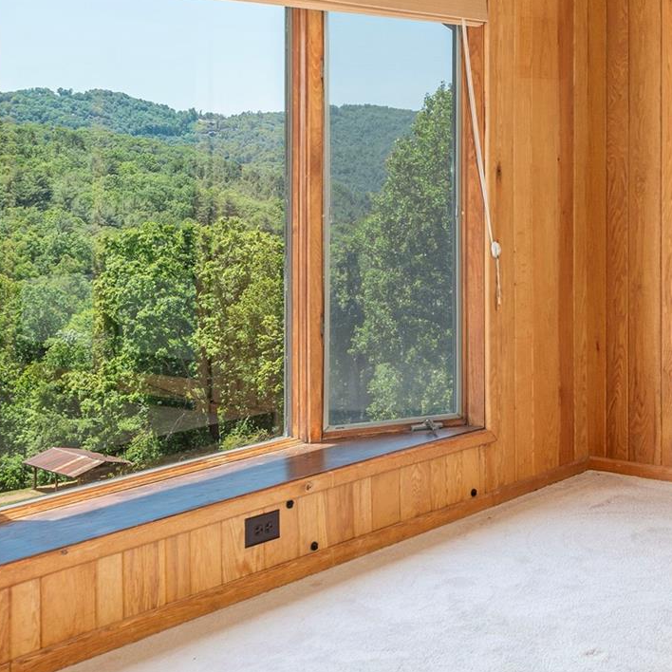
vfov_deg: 28.6
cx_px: 684
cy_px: 156
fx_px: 1296
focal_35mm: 59
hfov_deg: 27.3
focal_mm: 24
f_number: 8
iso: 320
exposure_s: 1/100
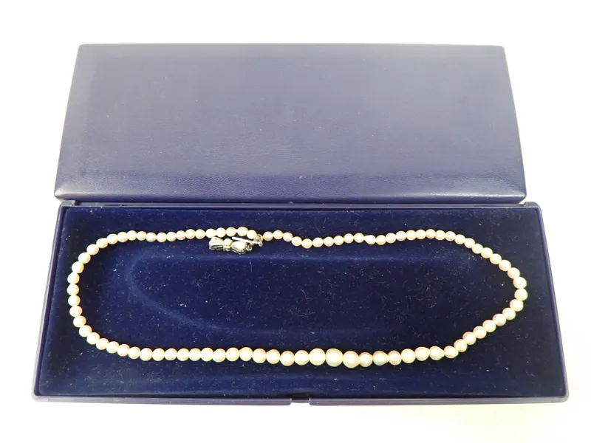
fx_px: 324
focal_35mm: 19
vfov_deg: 68.7
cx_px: 296
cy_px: 222
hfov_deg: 84.7
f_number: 2
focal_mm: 3.33
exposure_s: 1/30
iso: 320
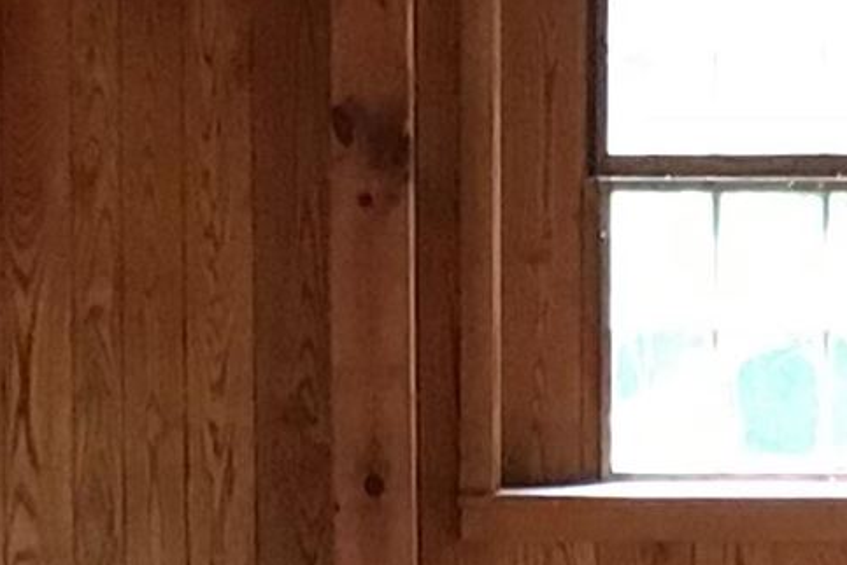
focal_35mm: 205
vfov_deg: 6.7
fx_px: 4823
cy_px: 446
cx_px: 272
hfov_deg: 10.0
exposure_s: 1/24
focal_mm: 3.3
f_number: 2.4
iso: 200
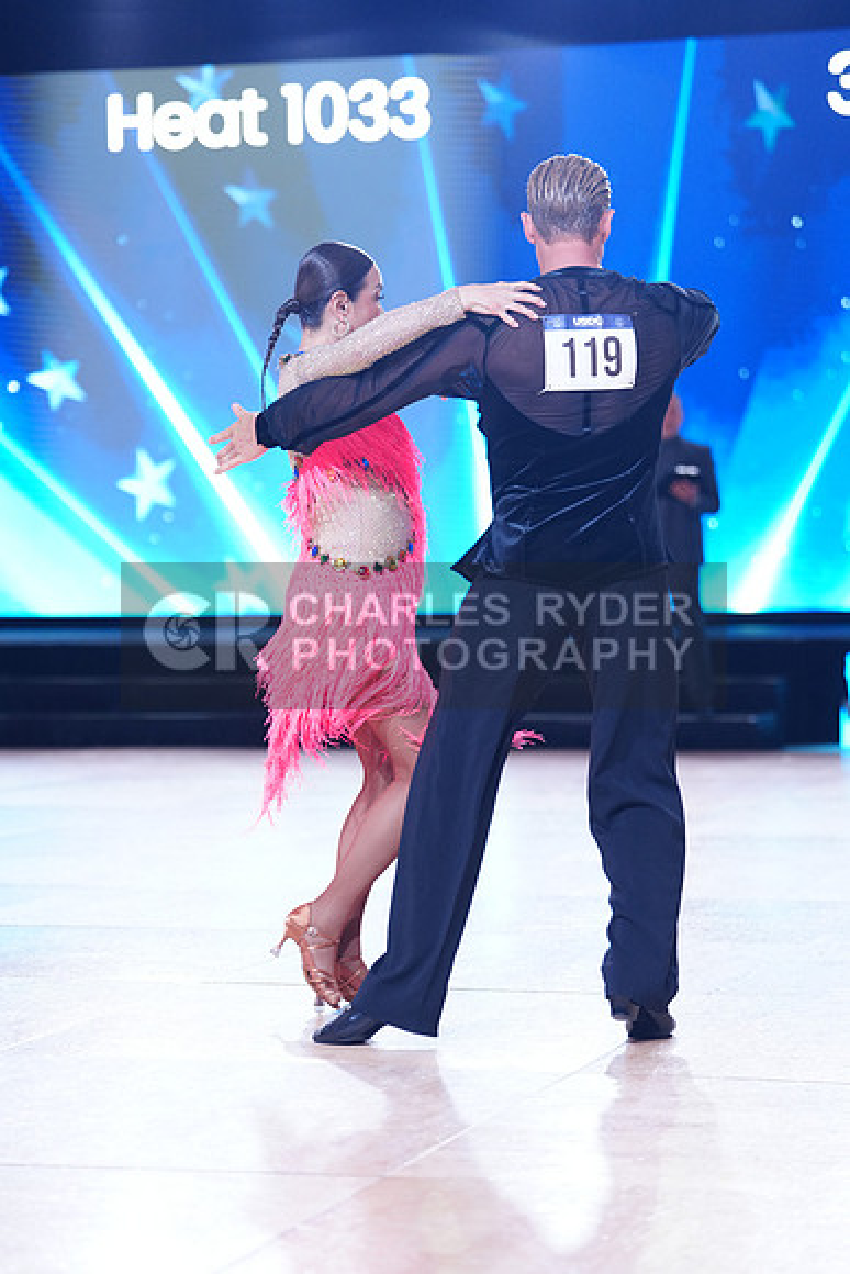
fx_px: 3362
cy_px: 637
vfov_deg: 21.5
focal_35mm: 95
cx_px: 425
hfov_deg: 14.4
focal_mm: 95
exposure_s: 1/500
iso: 1250
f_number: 2.8
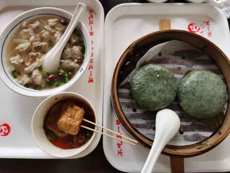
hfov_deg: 65.3
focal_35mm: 27
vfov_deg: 51.4
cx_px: 115
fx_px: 179
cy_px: 86
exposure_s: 1/154
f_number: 1.6
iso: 50
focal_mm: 5.56
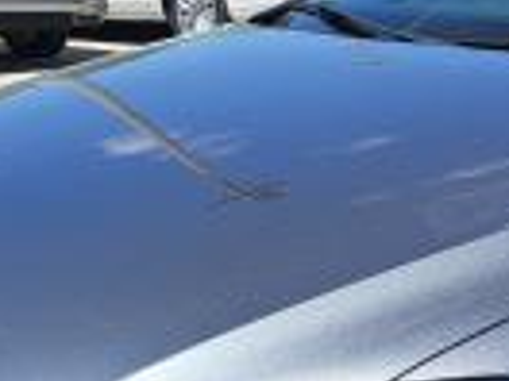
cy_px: 323
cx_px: 659
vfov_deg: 11.7
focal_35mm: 126
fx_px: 1853
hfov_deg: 15.0
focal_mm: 5.4
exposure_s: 1/2436
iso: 40
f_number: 1.8
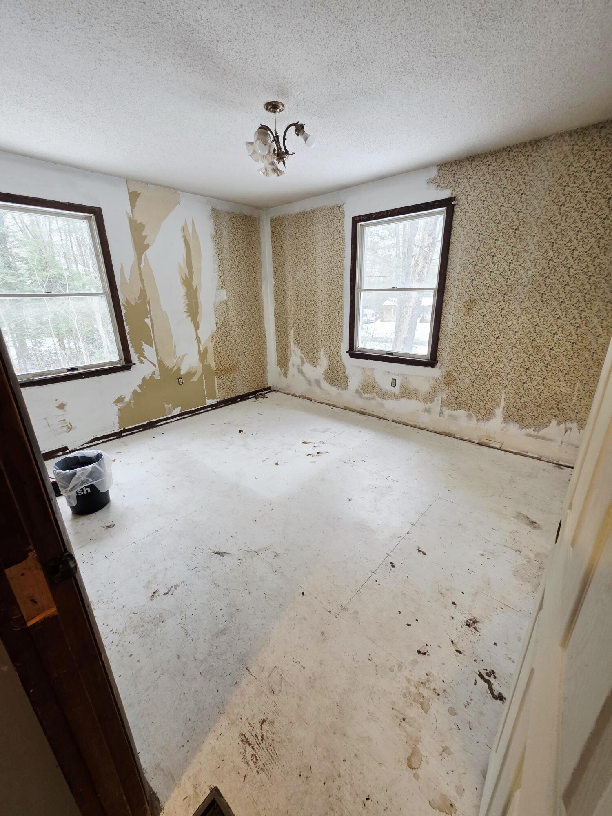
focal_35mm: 13
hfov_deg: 89.9
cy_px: 408
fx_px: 306
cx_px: 306
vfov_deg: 106.2
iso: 160
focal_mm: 2.2
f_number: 1.9
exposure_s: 1/60.2
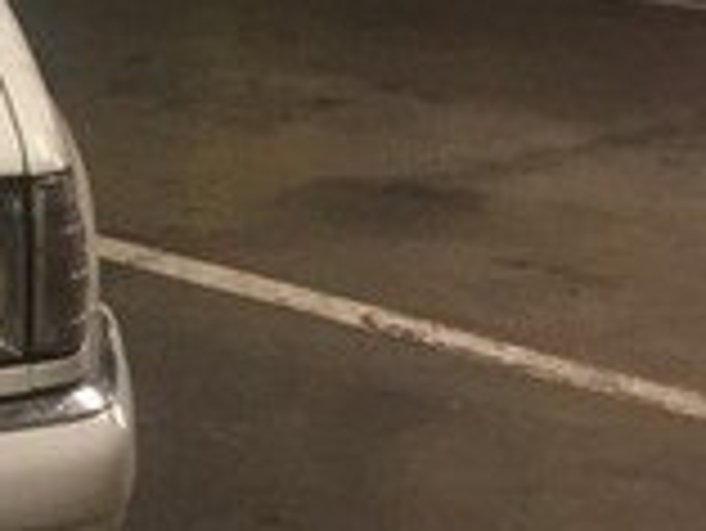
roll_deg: +0.4
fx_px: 2490
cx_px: -508
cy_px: 101
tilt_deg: -11.8
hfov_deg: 14.5
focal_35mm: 122
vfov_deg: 12.1
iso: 250
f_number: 2.2
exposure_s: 1/33
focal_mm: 4.15
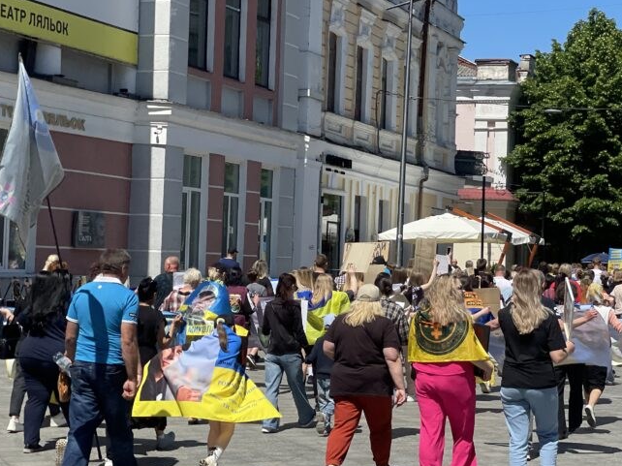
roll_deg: -0.8
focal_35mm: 83
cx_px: 381
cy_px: 213
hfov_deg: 23.5
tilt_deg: +4.9
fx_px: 1491
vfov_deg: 17.8
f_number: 2
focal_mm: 6
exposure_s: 1/2179
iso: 32
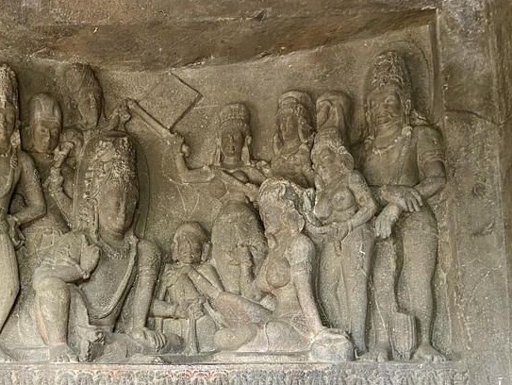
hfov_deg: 38.2
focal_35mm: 49
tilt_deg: +8.4
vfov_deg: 28.5
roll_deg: -0.3
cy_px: 350
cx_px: 147
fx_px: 725
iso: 125
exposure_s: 1/63
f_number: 1.8
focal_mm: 4.25
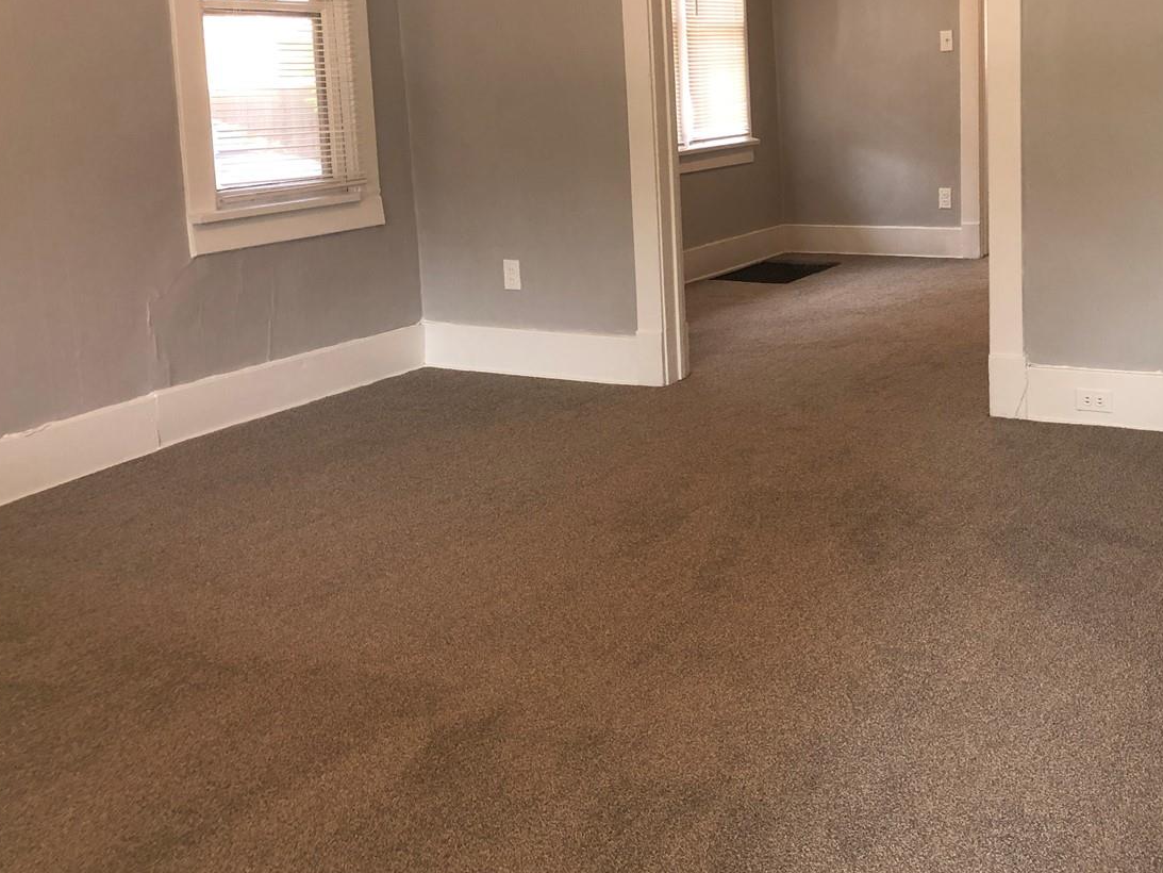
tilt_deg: -7.6
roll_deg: +2.7
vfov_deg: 34.6
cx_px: 784
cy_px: 243
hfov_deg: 45.0
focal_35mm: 41
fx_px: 1378
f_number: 1.8
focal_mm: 3.99
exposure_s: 1/30
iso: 32
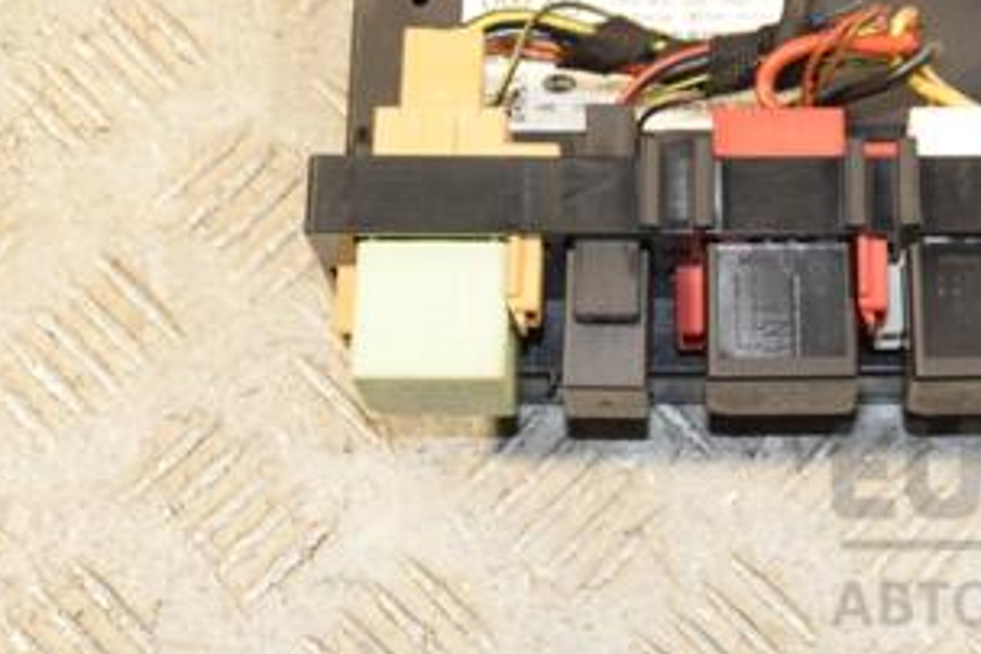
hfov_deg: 20.0
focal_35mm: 101
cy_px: 39
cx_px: 771
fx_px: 2752
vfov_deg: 13.4
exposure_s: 1/200
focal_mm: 34
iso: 800
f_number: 5.6
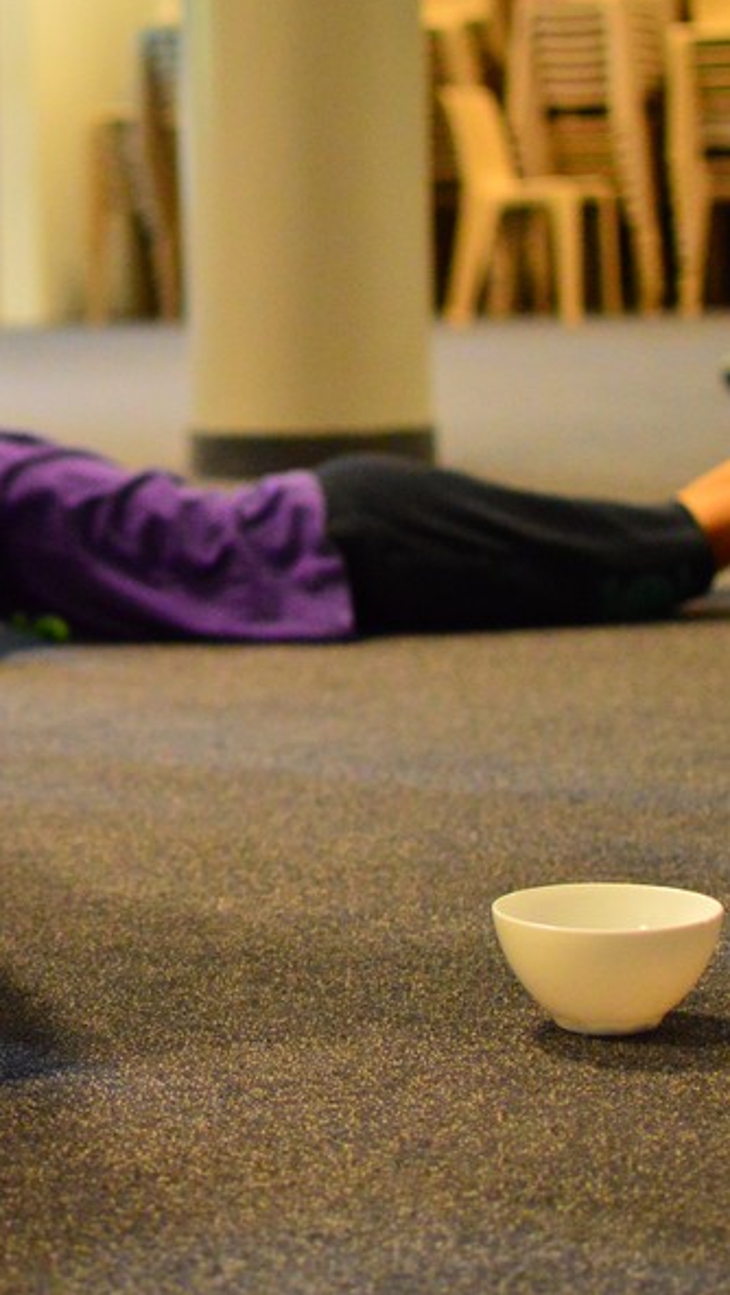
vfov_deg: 22.5
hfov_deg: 12.6
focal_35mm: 95
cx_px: -2
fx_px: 3263
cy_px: 591
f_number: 1.8
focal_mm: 35
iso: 3200
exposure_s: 1/400
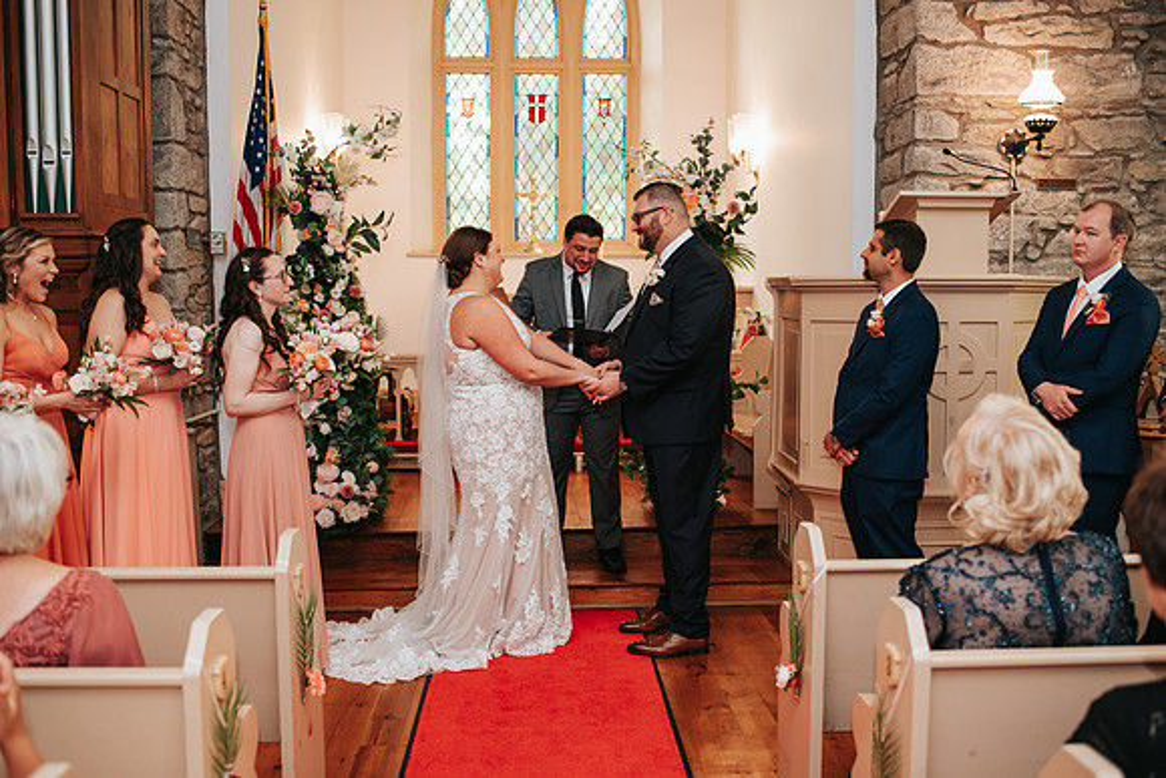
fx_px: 1202
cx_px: 592
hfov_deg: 51.7
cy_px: 402
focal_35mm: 37
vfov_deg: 35.9
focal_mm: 35
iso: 1000
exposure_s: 1/200
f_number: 2.8
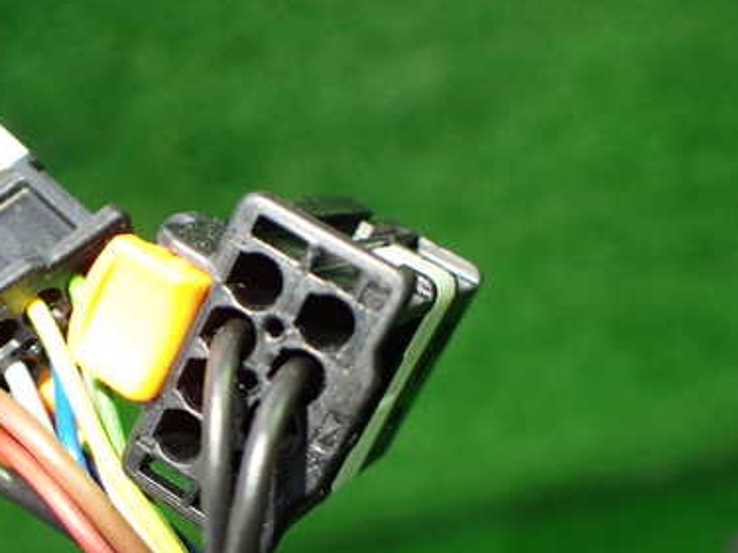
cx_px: 187
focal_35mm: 48
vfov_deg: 30.0
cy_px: 368
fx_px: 1023
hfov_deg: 38.7
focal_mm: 5.4
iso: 800
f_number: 2.3
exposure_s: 1/100
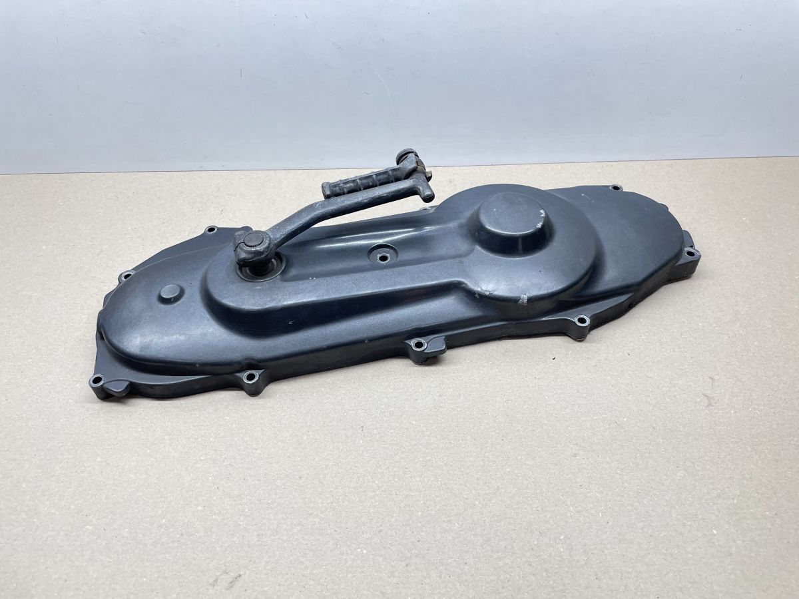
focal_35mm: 26
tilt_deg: -44.5
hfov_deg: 67.3
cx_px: 400
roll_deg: +2.4
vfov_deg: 53.1
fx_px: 600
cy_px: 300
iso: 80
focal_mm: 4.2
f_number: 1.6
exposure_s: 1/100
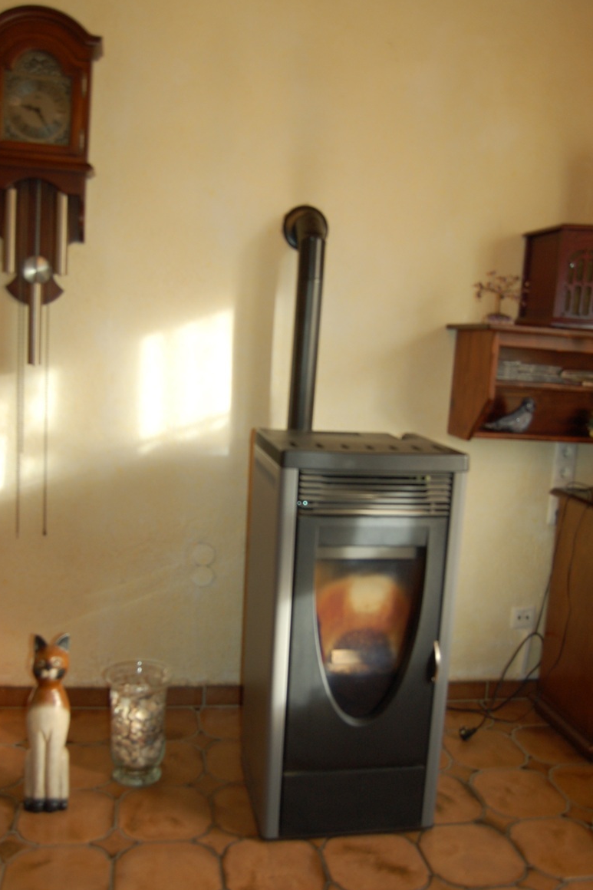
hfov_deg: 42.3
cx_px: 297
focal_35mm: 31
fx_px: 766
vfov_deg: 60.3
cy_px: 453
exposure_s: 1/80
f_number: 3.8
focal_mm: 20
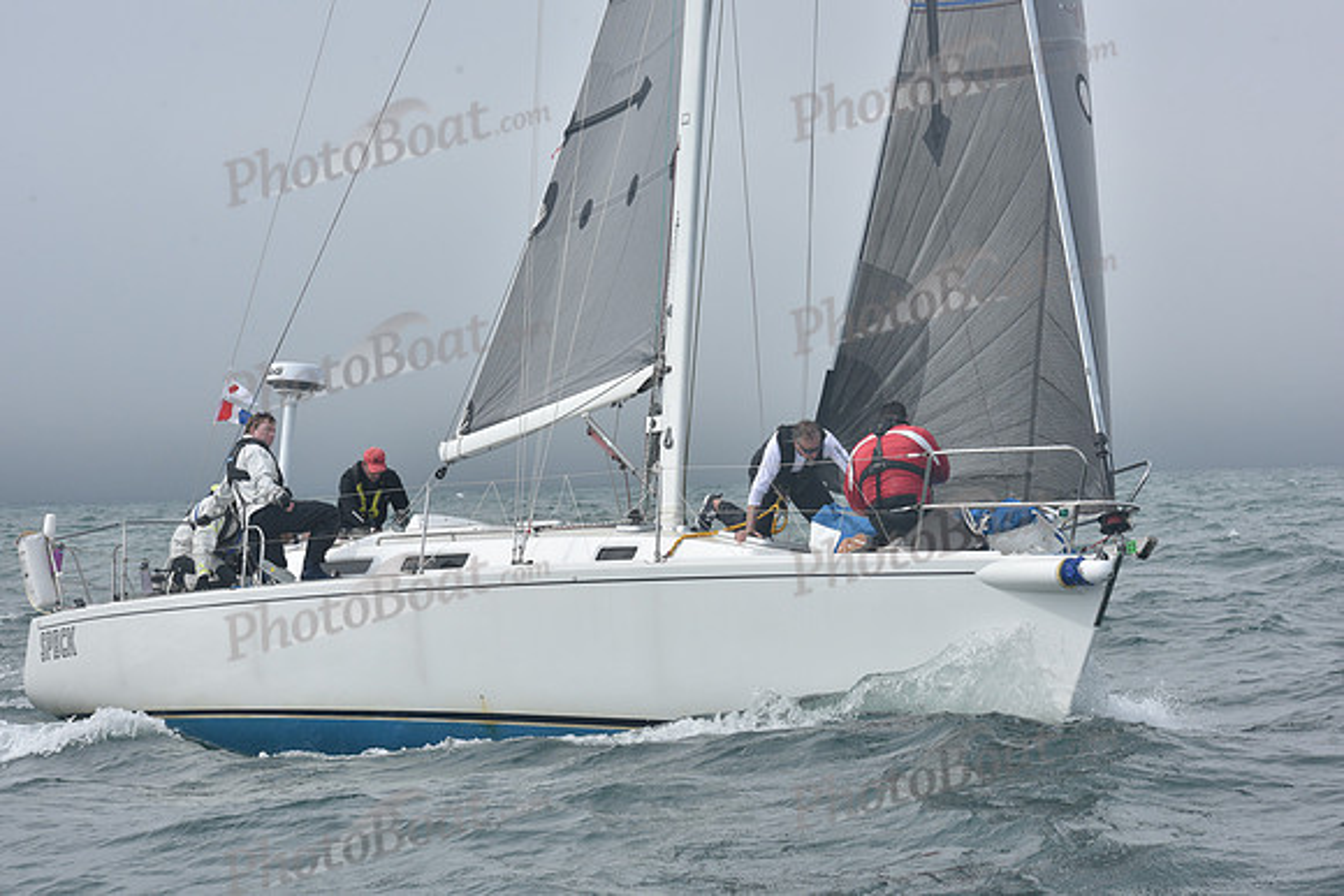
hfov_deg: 20.4
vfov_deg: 13.7
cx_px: 672
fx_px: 3734
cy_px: 448
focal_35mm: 100
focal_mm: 100
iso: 320
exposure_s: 1/800
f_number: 11
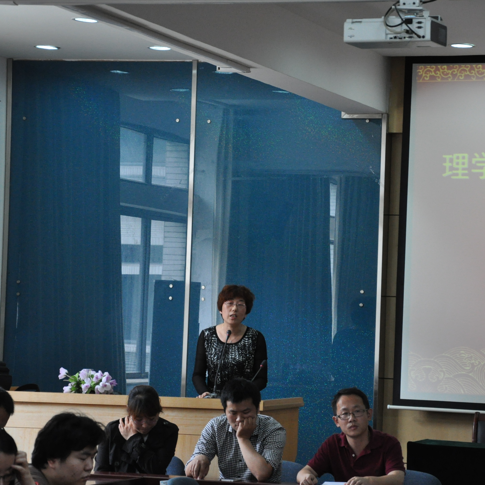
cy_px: 243
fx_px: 2013
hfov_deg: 13.7
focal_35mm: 127
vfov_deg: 13.7
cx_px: 317
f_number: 5.3
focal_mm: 66
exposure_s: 1/125
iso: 1600
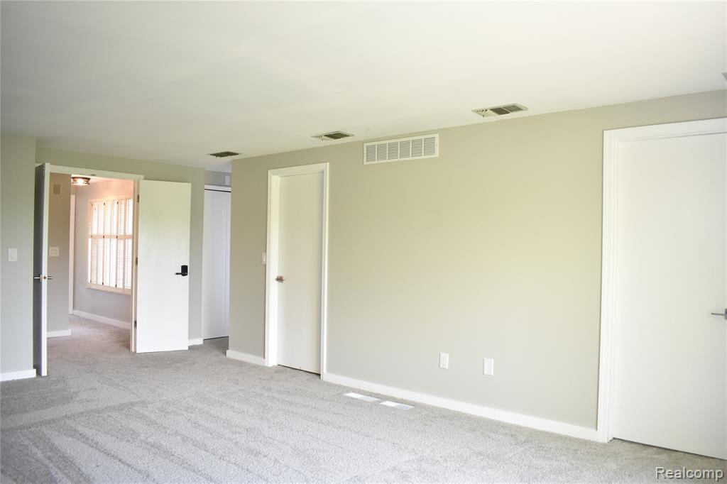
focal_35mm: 27
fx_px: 545
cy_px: 242
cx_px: 364
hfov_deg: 67.4
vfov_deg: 47.9
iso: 800
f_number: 4.5
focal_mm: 18
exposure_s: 1/80
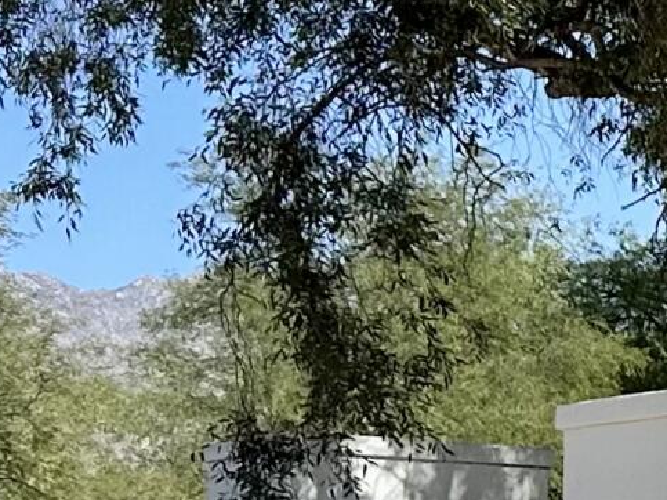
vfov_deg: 9.9
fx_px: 2870
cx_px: 2053
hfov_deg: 9.8
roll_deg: -2.2
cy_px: 535
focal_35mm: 149
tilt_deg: +1.7
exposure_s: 1/5000
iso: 80
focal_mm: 6.86
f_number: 1.78
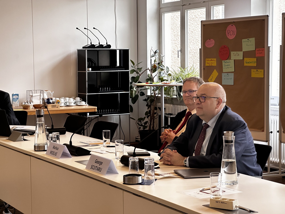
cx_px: 142
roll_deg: +0.5
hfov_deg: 25.3
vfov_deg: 19.1
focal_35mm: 77
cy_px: 107
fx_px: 634
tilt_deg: -5.0
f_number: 2.8
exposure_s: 1/99
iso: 100
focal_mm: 9
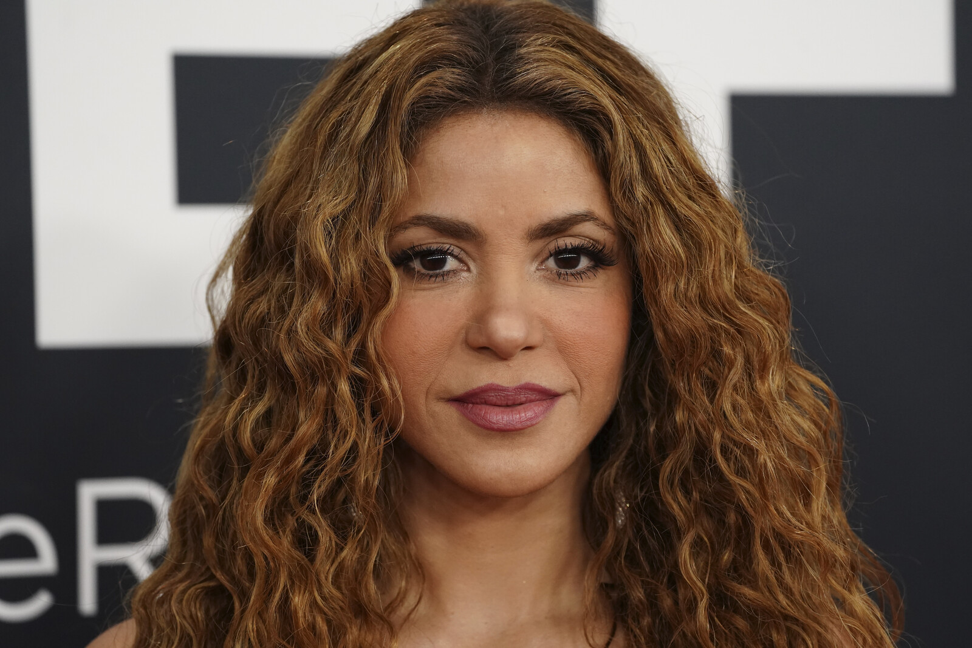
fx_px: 6102
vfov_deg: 6.1
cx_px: 486
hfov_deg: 9.1
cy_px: 324
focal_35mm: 226
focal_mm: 226
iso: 4000
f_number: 5.6
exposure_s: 1/640
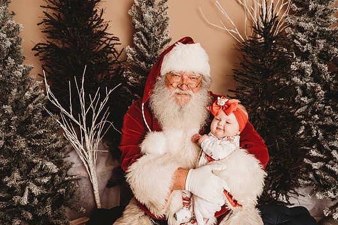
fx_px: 319
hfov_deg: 55.7
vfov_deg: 38.9
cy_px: 123
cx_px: 180
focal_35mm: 34
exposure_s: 1/160
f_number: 4
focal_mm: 31
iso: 100
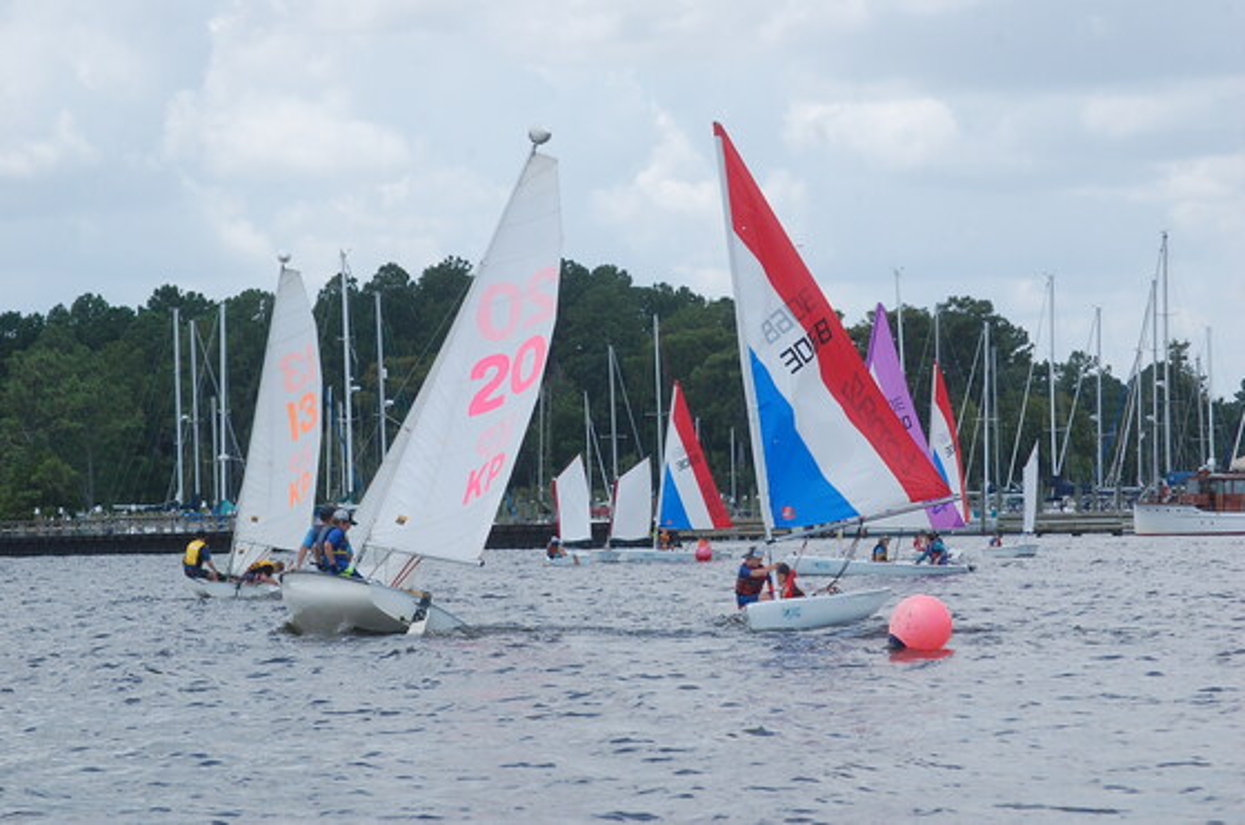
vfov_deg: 9.1
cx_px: 622
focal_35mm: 150
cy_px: 412
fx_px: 5177
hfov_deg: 13.7
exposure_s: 1/400
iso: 400
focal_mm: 100
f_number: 11
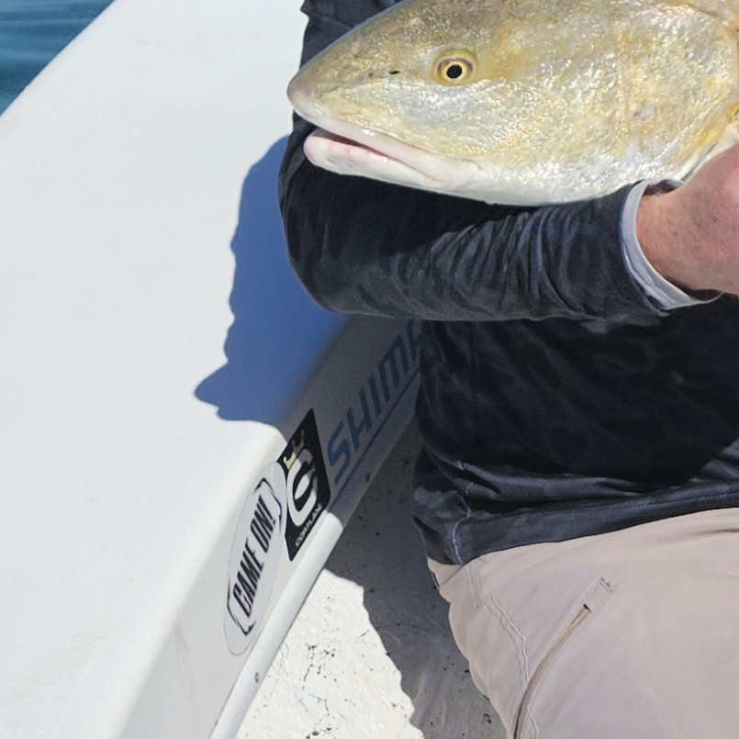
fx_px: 2439
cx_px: 1476
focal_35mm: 101
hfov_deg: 14.4
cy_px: -235
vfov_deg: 16.3
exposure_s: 1/2882
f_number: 1.8
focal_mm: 5.4
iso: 25
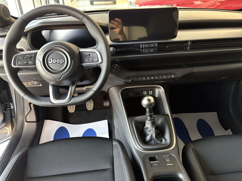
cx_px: 121
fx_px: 182
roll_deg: +1.0
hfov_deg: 67.3
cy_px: 90
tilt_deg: -30.5
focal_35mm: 26
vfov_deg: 53.1
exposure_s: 1/31
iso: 640
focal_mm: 5.96
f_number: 1.6
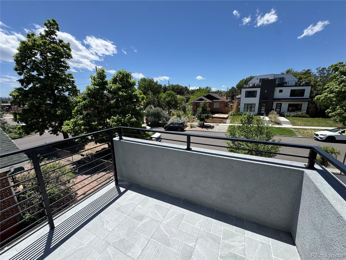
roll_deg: +0.9
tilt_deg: -13.1
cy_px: 130
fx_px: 140
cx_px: 173
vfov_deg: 85.7
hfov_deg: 102.1
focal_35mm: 14
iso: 50
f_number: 2.2
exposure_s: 1/1277
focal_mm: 2.22
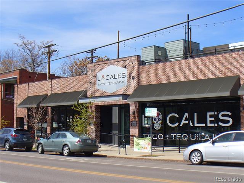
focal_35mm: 52
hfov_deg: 36.8
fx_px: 367
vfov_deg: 28.0
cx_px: 122
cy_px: 92
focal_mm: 7
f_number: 5.8
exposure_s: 1/400
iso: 80
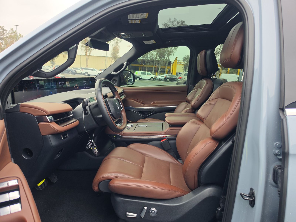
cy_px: 111
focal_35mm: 23
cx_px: 148
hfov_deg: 73.9
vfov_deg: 58.9
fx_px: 197
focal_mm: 6.5
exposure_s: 1/119
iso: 12
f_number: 1.4
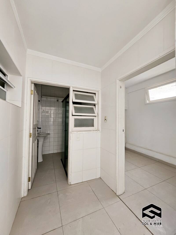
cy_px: 118
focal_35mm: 13
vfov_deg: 106.2
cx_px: 88
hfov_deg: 89.9
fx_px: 88
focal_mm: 1.7
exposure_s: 1/60
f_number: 2.2
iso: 125
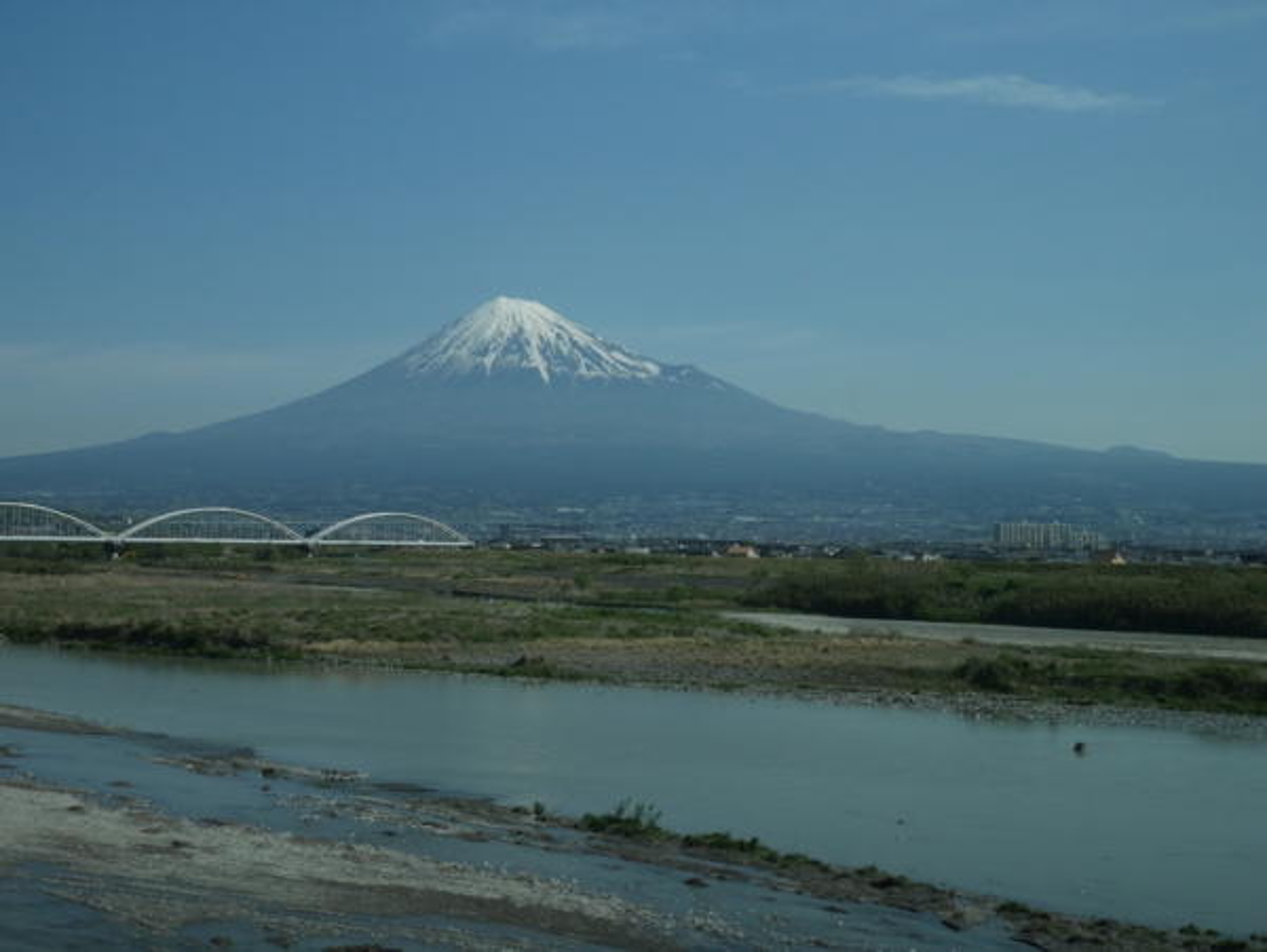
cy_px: 476
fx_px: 1832
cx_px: 634
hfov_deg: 38.2
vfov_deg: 29.1
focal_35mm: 50
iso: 200
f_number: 10
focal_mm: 25
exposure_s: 1/400
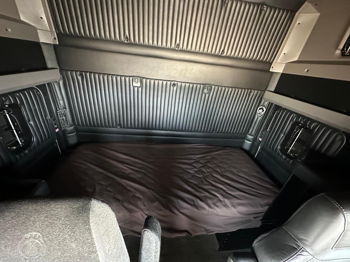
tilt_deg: -28.2
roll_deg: -8.4
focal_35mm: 14
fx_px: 142
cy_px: 131
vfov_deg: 85.7
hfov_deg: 102.1
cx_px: 175
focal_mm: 2.22
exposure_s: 1/33
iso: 1250
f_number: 2.2
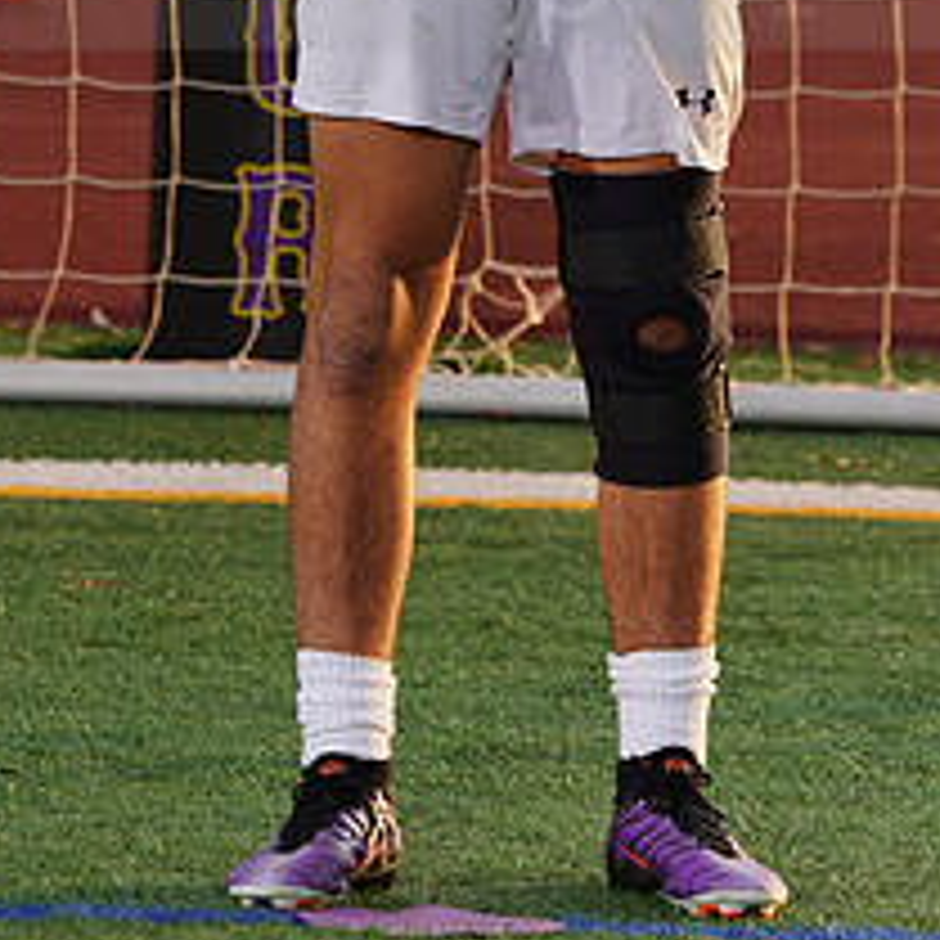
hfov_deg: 2.7
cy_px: -94
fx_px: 19970
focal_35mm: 650
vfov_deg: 2.7
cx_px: 448
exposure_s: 1/200
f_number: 8
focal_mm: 276
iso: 100
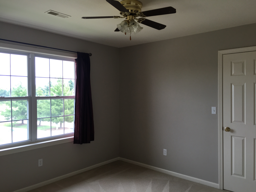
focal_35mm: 29
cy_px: 96
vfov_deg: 48.2
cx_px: 128
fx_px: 214
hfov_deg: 61.7
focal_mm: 4.15
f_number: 2.2
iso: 40
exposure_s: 1/120
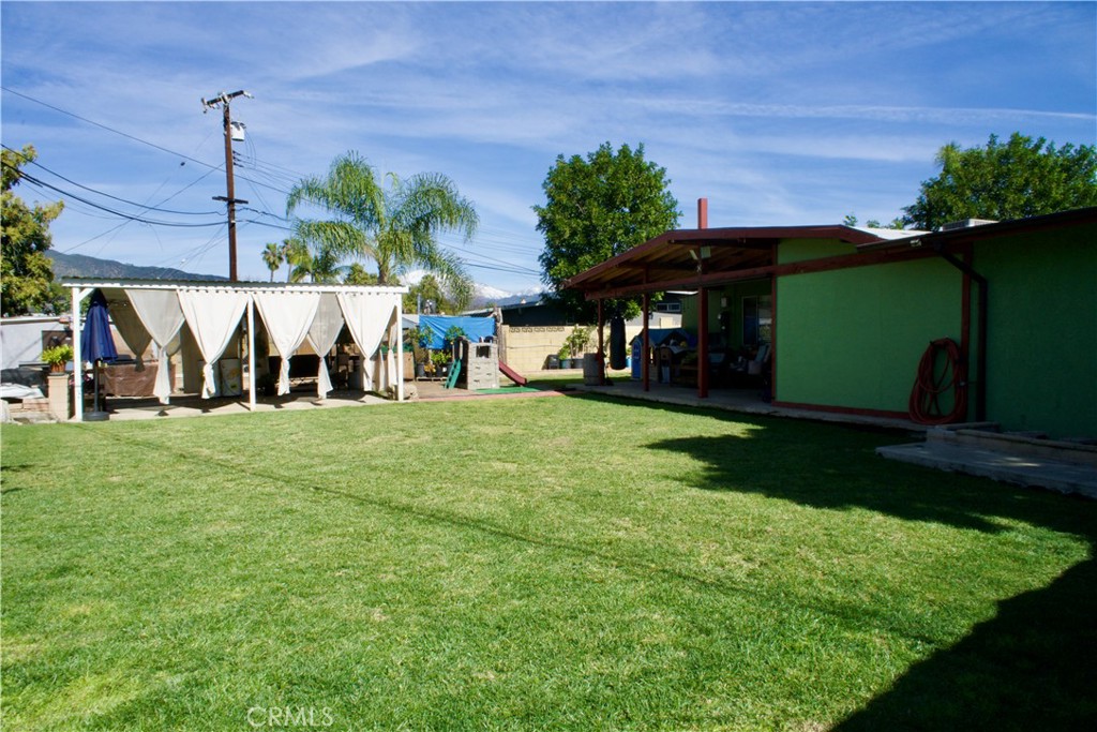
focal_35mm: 24
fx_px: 731
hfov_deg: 73.7
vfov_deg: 53.1
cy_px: 366
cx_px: 548
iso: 200
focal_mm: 16
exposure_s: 1/60
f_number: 22
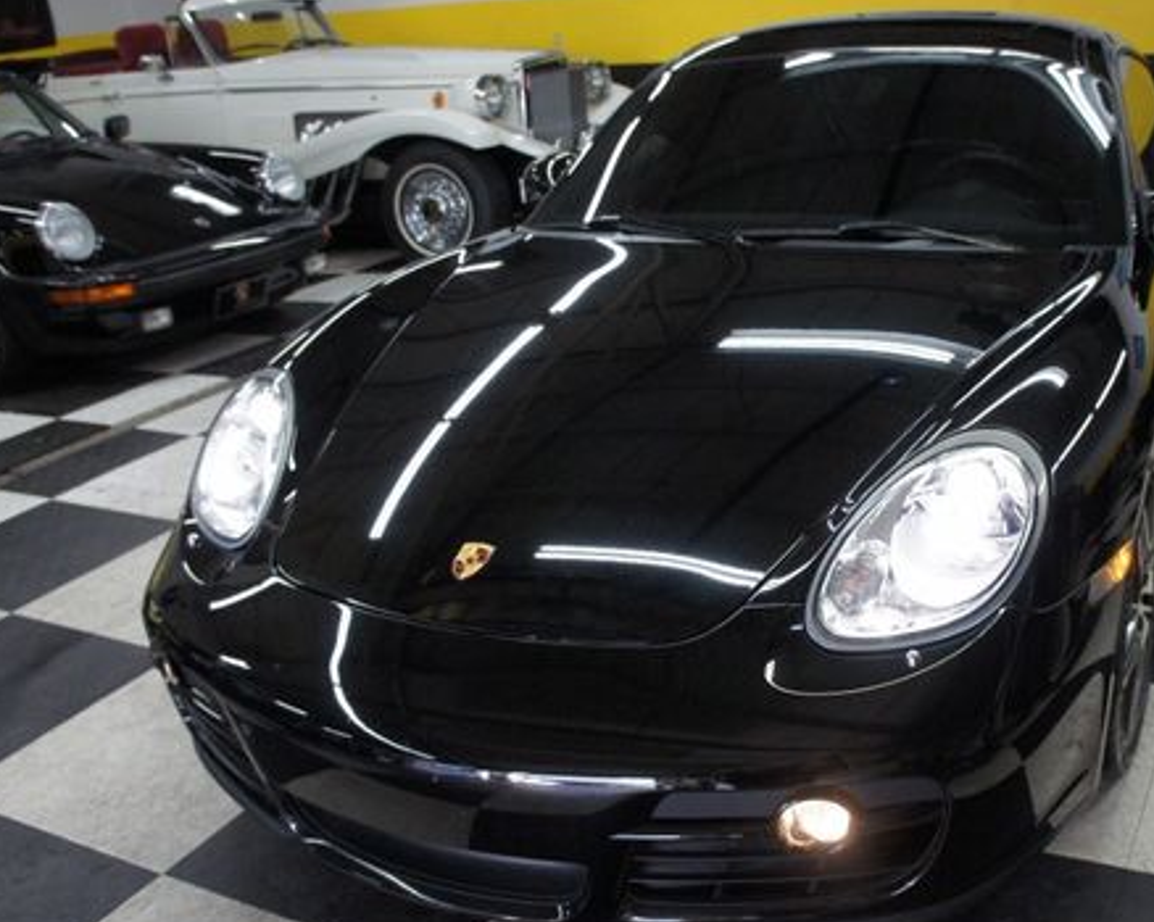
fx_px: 1263
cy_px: 466
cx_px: 743
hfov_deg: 48.5
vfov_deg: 40.1
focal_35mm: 37
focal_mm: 18
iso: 1600
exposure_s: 1/250
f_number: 4
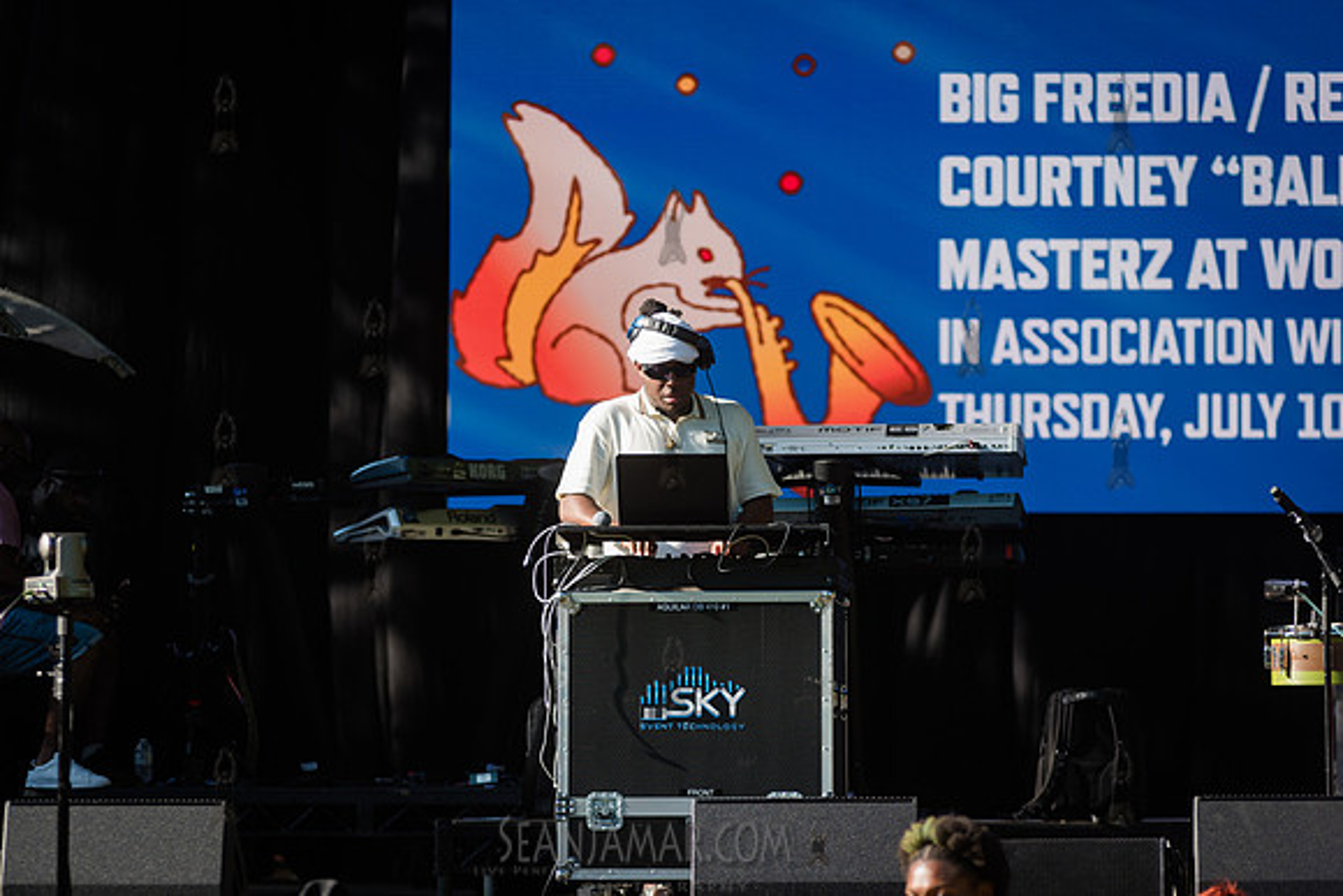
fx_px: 5517
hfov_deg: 13.9
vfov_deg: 9.3
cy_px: 448
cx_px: 672
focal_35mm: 148
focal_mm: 145
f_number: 3.5
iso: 400
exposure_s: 1/1250
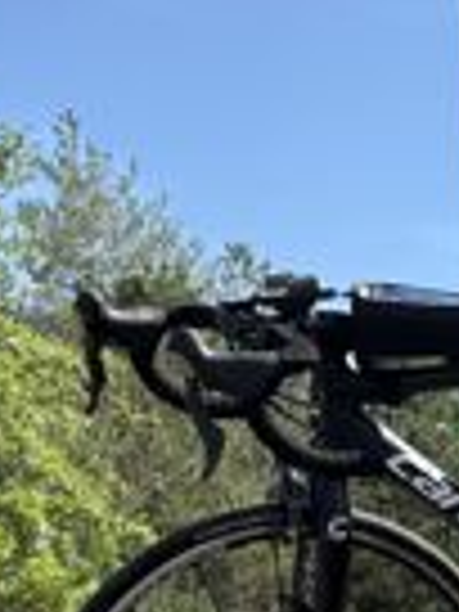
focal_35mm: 112
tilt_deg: -0.6
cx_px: 706
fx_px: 1980
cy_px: 808
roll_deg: +2.9
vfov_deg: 16.5
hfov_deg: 12.5
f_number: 1.6
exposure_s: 1/2451
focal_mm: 5.96
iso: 50
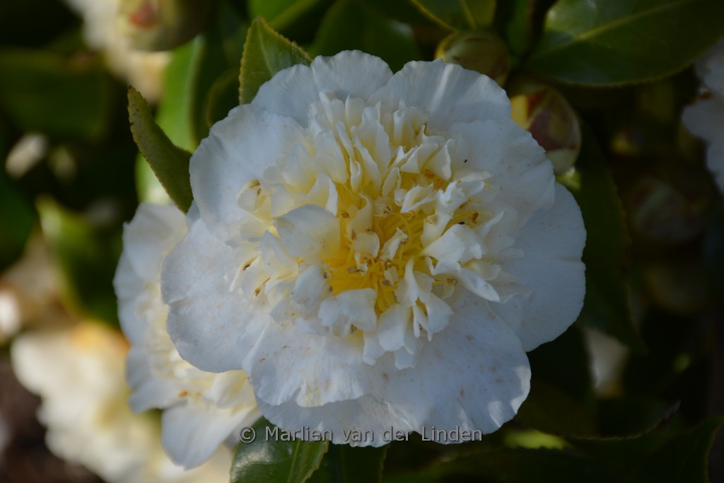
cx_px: 362
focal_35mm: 195
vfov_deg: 7.0
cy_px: 242
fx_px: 3922
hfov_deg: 10.5
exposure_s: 1/250
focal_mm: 130
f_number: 8
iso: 140
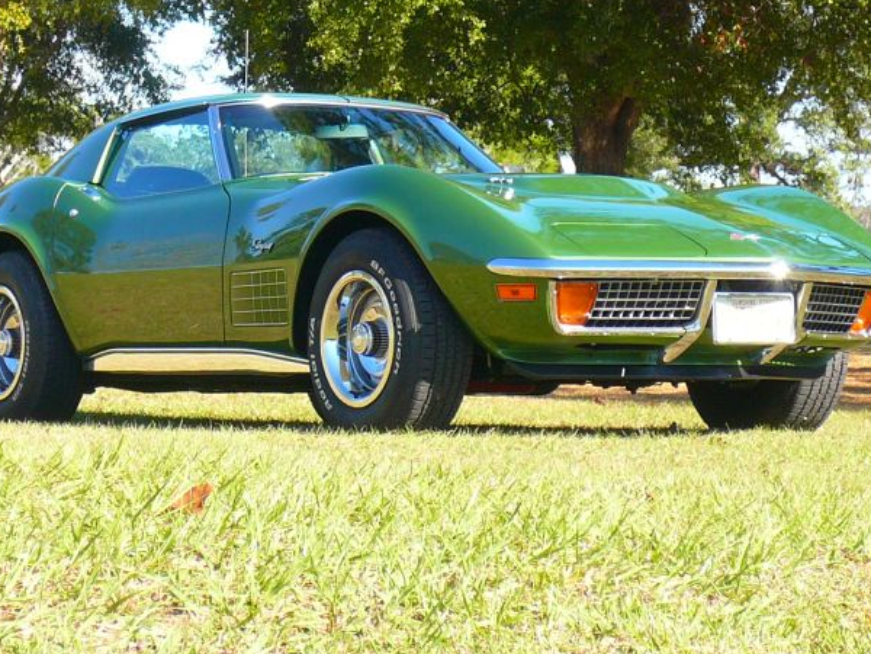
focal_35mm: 136
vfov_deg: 10.9
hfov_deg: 14.5
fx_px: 3422
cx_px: 376
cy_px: 260
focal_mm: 11.2
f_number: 4.3
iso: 100
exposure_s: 1/200
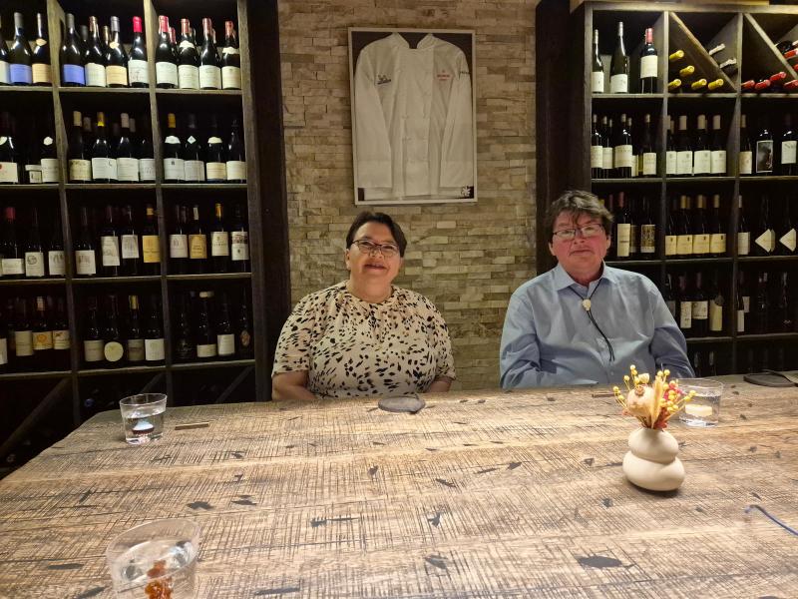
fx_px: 530
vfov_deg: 58.9
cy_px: 300
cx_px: 399
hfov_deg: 73.9
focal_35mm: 23
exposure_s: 1/100
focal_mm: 5.4
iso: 1000
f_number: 1.8
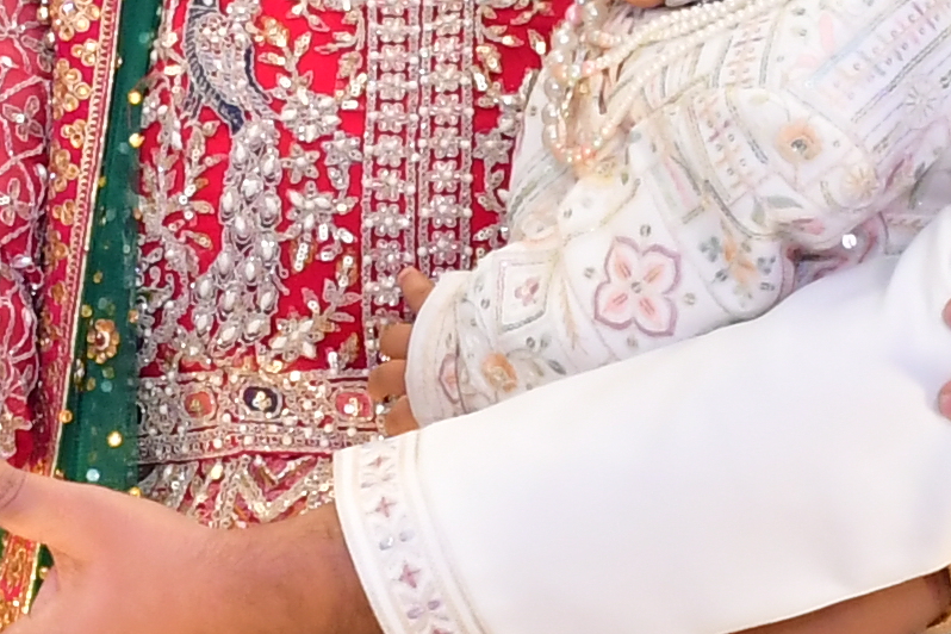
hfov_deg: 7.4
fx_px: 7370
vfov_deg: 4.9
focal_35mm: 279
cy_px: 416
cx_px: 143
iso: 1000
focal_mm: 27
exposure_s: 1/125
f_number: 5.6
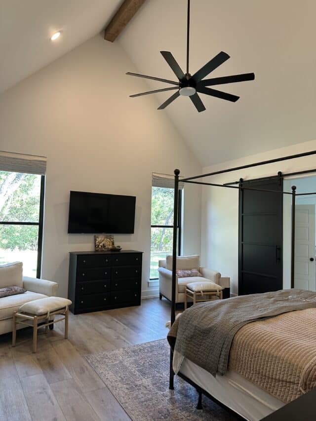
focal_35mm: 24
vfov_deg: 71.6
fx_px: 292
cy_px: 210
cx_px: 158
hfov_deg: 56.8
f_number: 1.78
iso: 200
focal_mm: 6.86
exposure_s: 1/120
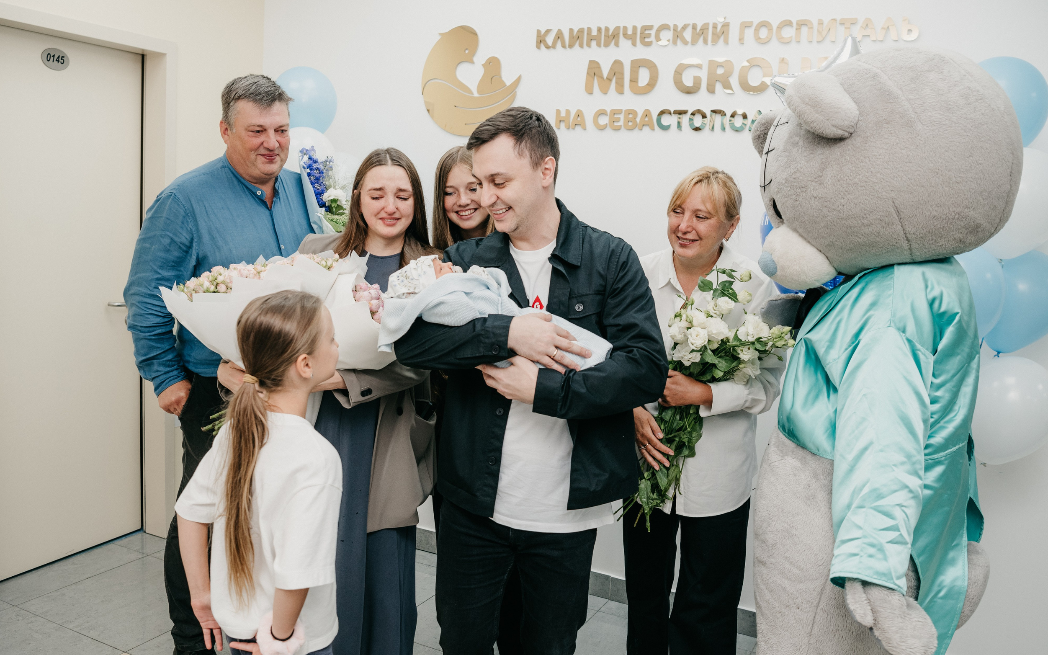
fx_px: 885
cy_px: 335
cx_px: 520
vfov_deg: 40.6
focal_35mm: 31
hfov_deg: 61.2
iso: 320
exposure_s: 1/200
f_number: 4
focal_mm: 26
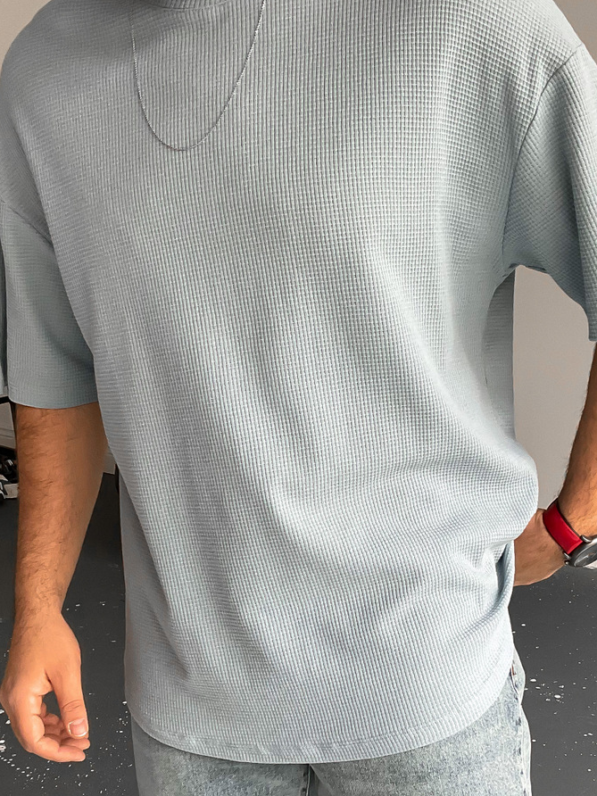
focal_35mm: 52
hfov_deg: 28.0
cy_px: 563
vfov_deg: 36.2
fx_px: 1196
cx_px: 326
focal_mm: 3
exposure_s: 1/65
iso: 64
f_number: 1.8
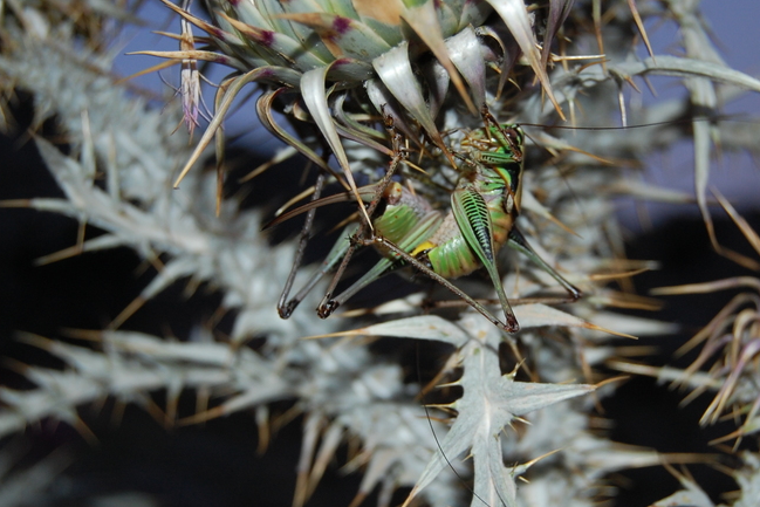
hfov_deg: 26.1
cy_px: 231
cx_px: 415
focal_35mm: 78
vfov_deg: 17.6
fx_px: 1641
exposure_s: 1/60
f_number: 4.8
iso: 400
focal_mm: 35
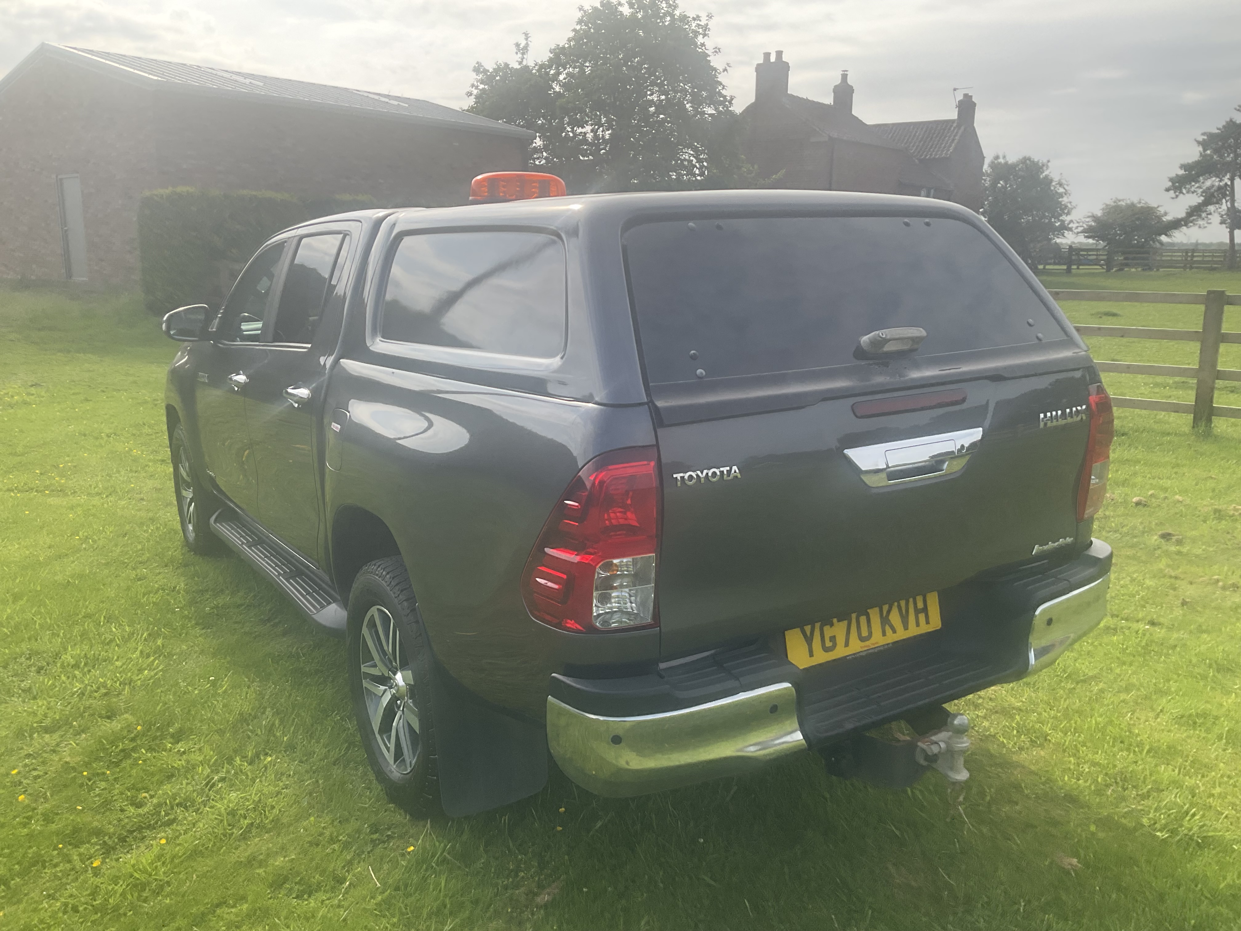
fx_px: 1040
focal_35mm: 29
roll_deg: +0.8
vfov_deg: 48.2
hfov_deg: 61.7
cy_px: 466
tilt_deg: -6.8
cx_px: 620
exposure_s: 1/962
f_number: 1.8
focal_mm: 3
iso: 16
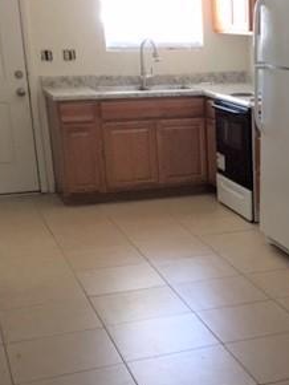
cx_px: 308
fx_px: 711
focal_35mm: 64
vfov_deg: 30.1
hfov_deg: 21.9
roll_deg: -0.6
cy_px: 246
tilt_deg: -16.8
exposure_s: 1/30
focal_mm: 4.15
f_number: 2.2
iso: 100
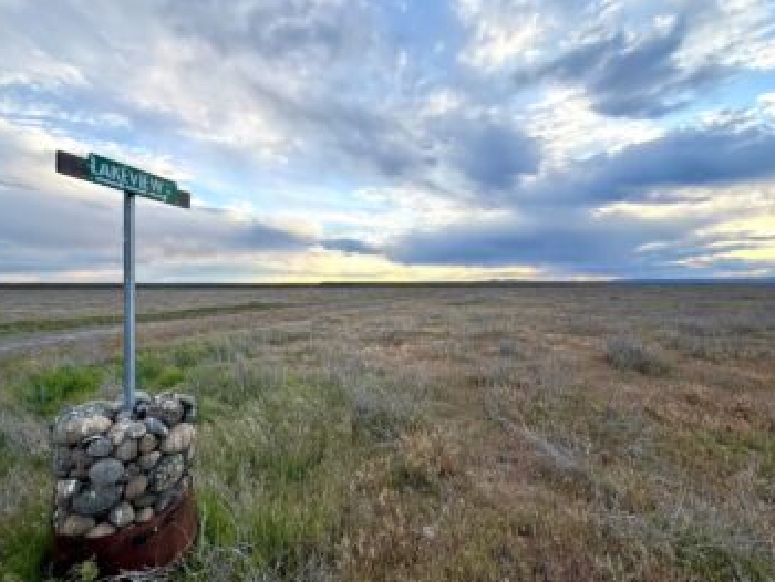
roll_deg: +0.1
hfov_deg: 94.4
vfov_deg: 78.2
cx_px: 376
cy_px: 292
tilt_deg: -0.6
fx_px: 358
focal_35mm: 16
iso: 50
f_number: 2.2
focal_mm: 2.22
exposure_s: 1/502
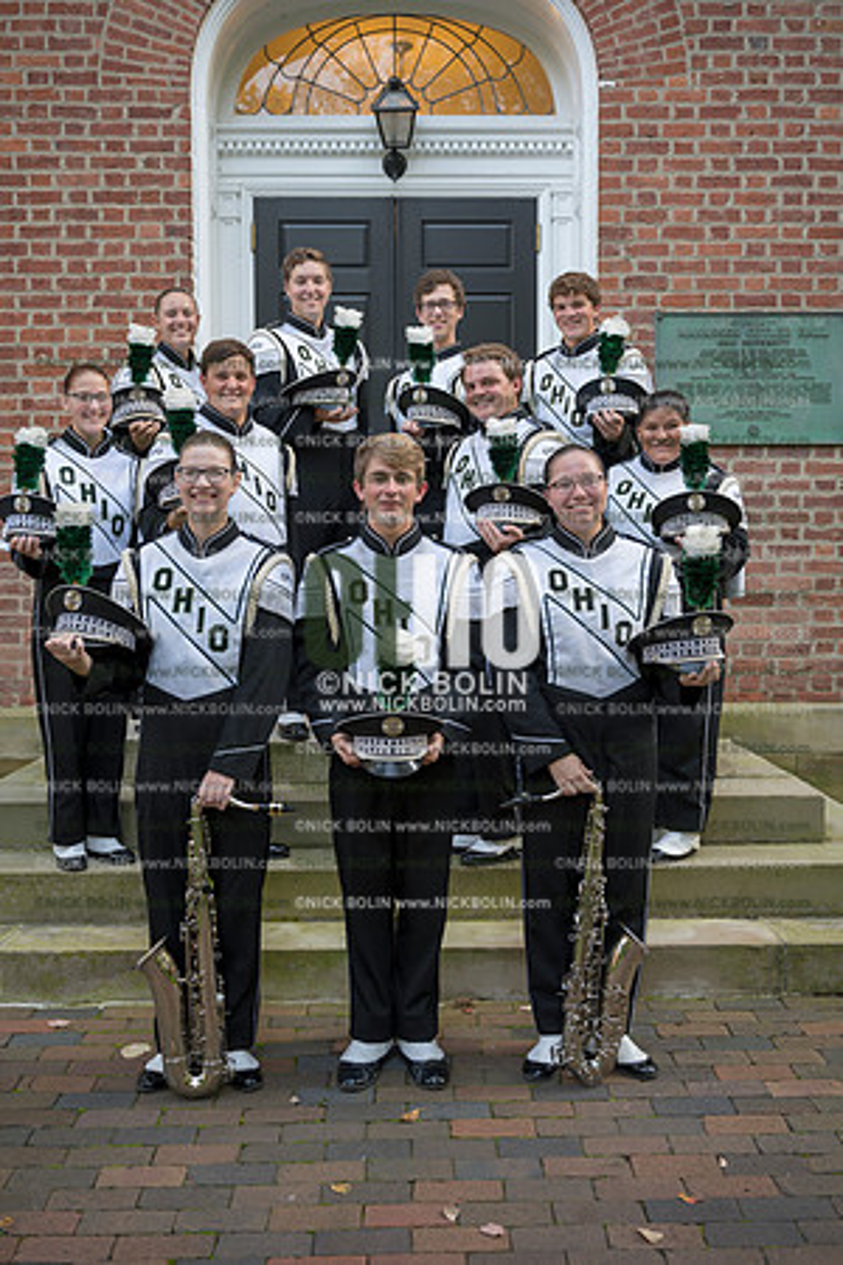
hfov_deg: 35.1
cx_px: 422
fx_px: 1335
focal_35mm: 38
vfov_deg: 50.7
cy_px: 632
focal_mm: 38
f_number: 4
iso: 125
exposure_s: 1/40
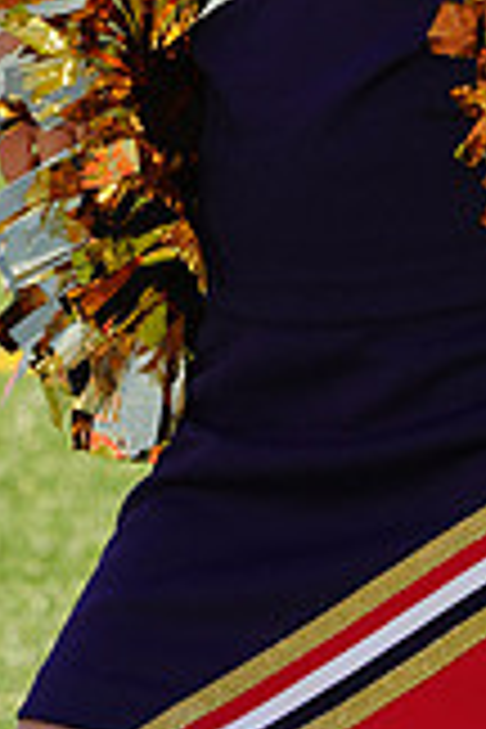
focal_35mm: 718
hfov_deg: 1.9
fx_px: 14538
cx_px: 490
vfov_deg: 2.9
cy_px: -333
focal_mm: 200
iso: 100
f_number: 10
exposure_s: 1/160
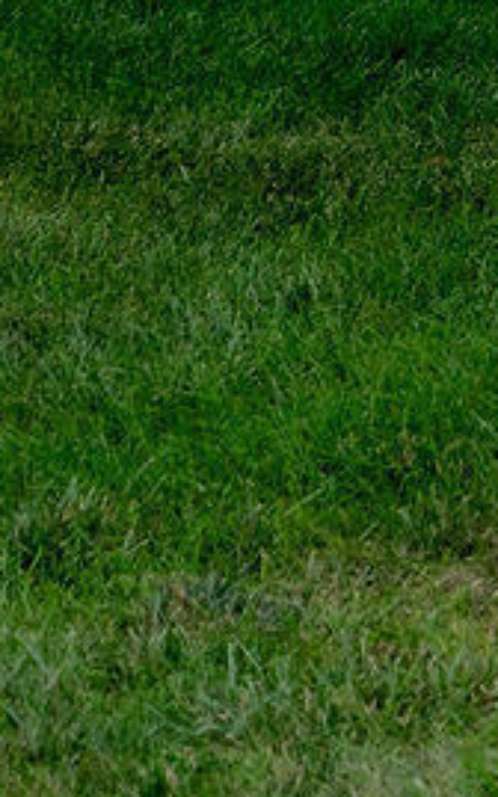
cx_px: 2920
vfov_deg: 8.0
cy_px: -932
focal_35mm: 248
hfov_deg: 4.3
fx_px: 5388
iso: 320
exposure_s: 1/1000
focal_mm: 32
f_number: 2.8
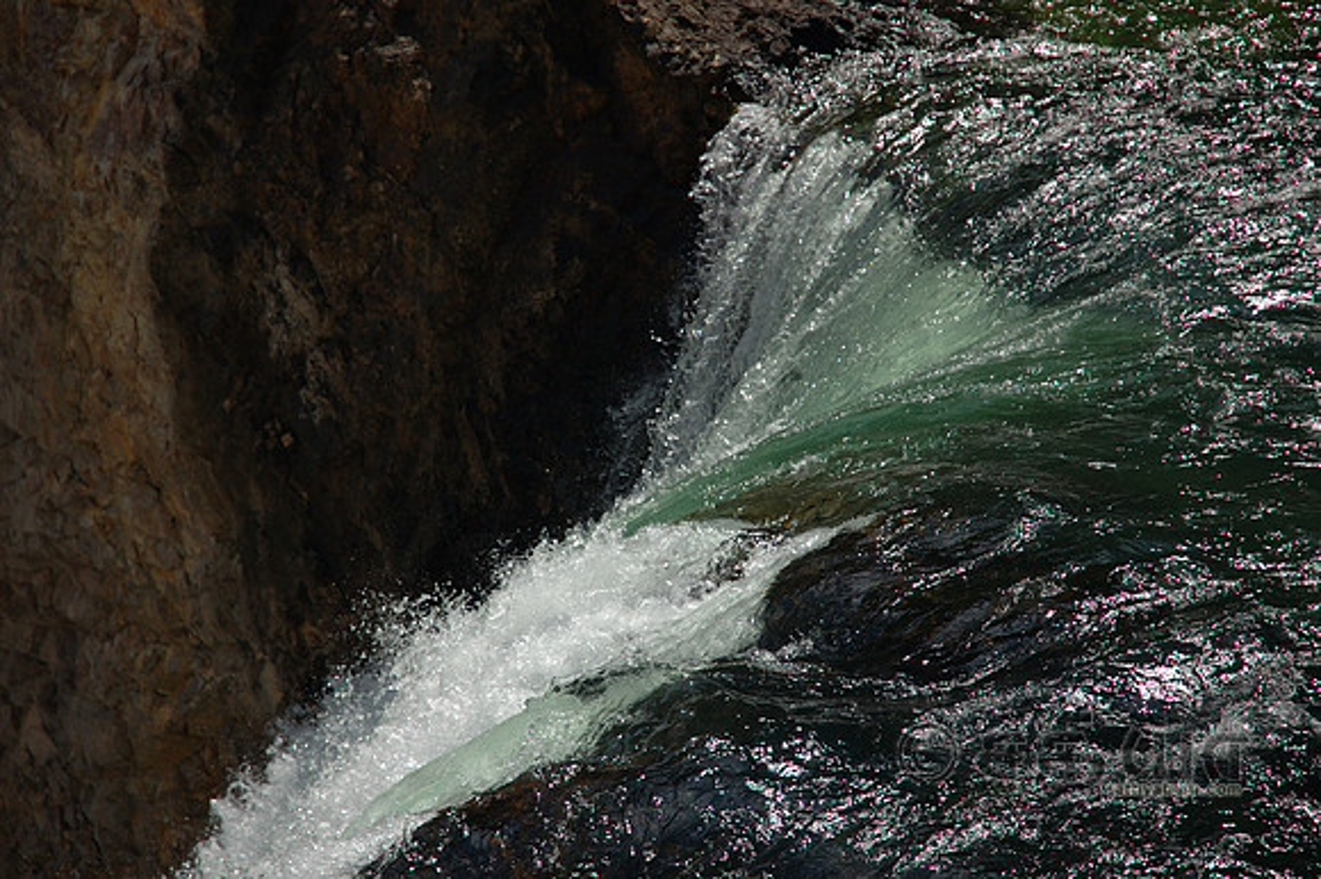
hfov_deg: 19.5
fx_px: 3851
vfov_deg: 13.0
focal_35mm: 105
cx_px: 660
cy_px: 440
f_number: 4.5
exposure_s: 1/800
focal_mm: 70
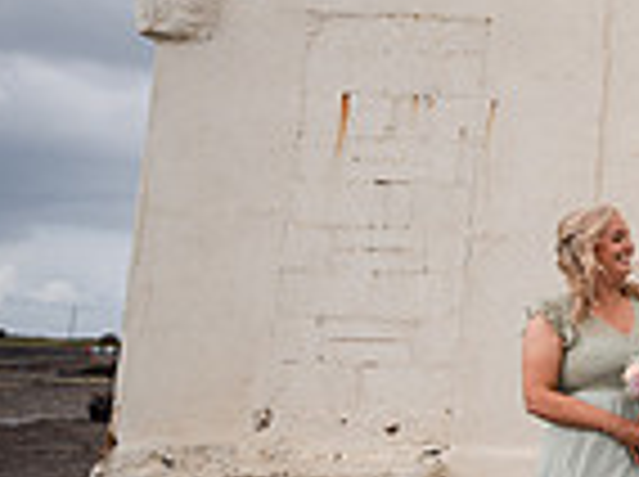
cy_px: 56
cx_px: 1215
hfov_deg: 15.1
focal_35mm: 110
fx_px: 2027
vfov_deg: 13.3
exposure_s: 1/2000
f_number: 2.8
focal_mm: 28
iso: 100
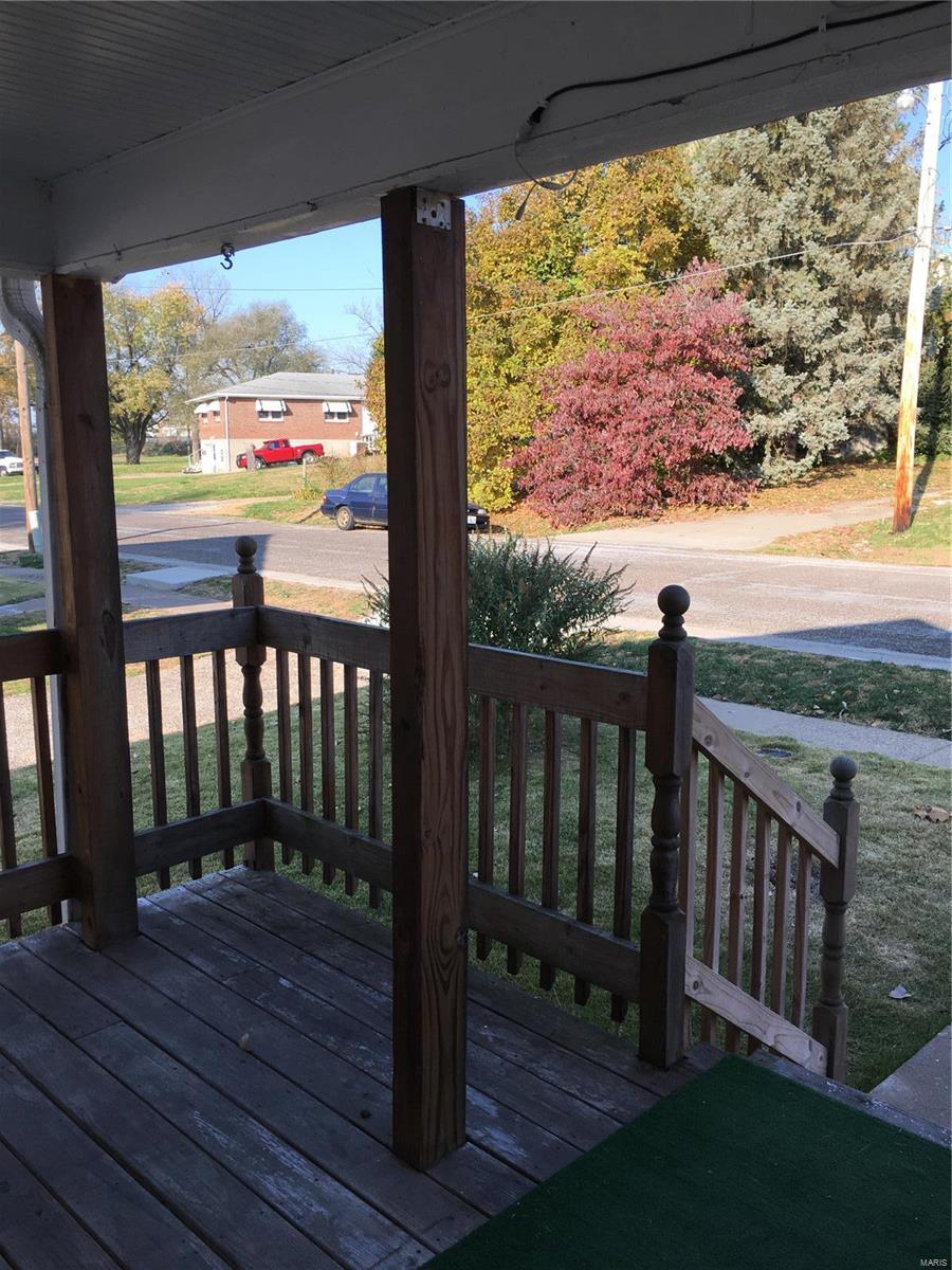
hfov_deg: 48.2
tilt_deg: -8.5
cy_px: 635
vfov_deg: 61.7
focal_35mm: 29
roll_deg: +0.0
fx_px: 1063
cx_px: 476
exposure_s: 1/578
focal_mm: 4.15
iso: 25
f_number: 2.2
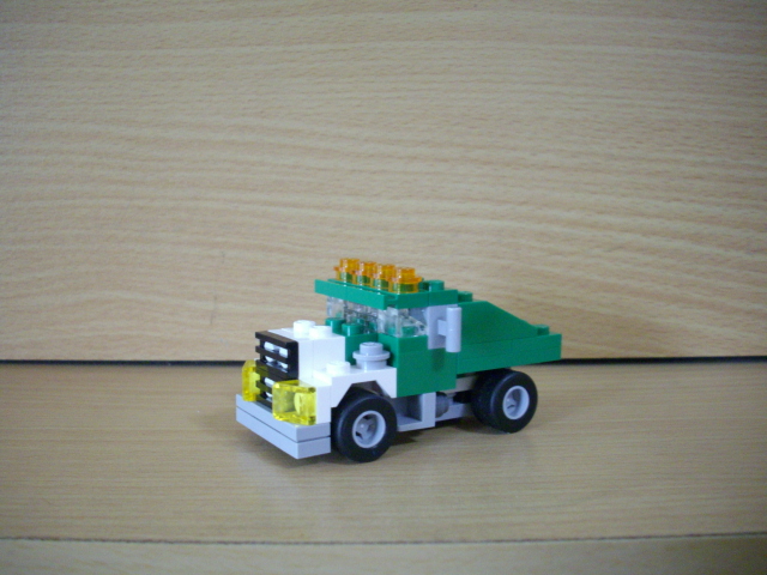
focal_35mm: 37
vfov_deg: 38.7
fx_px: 820
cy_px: 288
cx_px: 384
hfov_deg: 50.1
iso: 400
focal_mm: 6.2
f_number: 2.8
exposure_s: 1/10
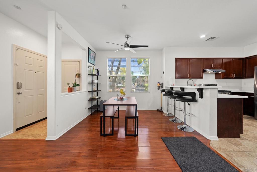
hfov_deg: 112.6
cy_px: 86
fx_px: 86
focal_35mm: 12
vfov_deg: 90.1
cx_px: 128
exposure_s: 1/2.5
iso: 250
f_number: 6.3
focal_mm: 12
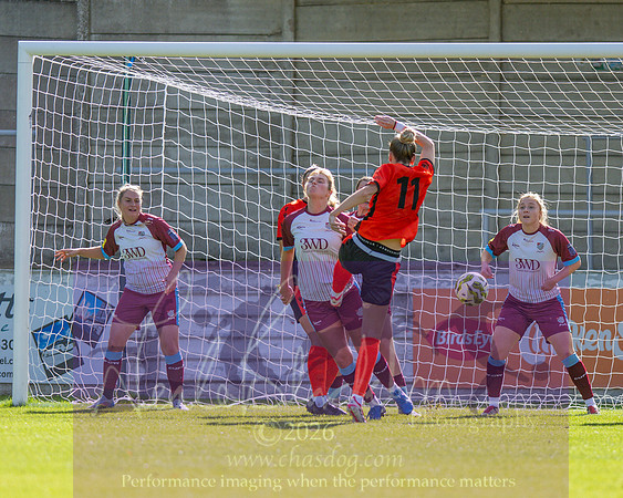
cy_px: 209
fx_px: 12107
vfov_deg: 2.4
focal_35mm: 657
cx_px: 238
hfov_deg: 2.9
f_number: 2.8
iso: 200
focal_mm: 300
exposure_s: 1/3200
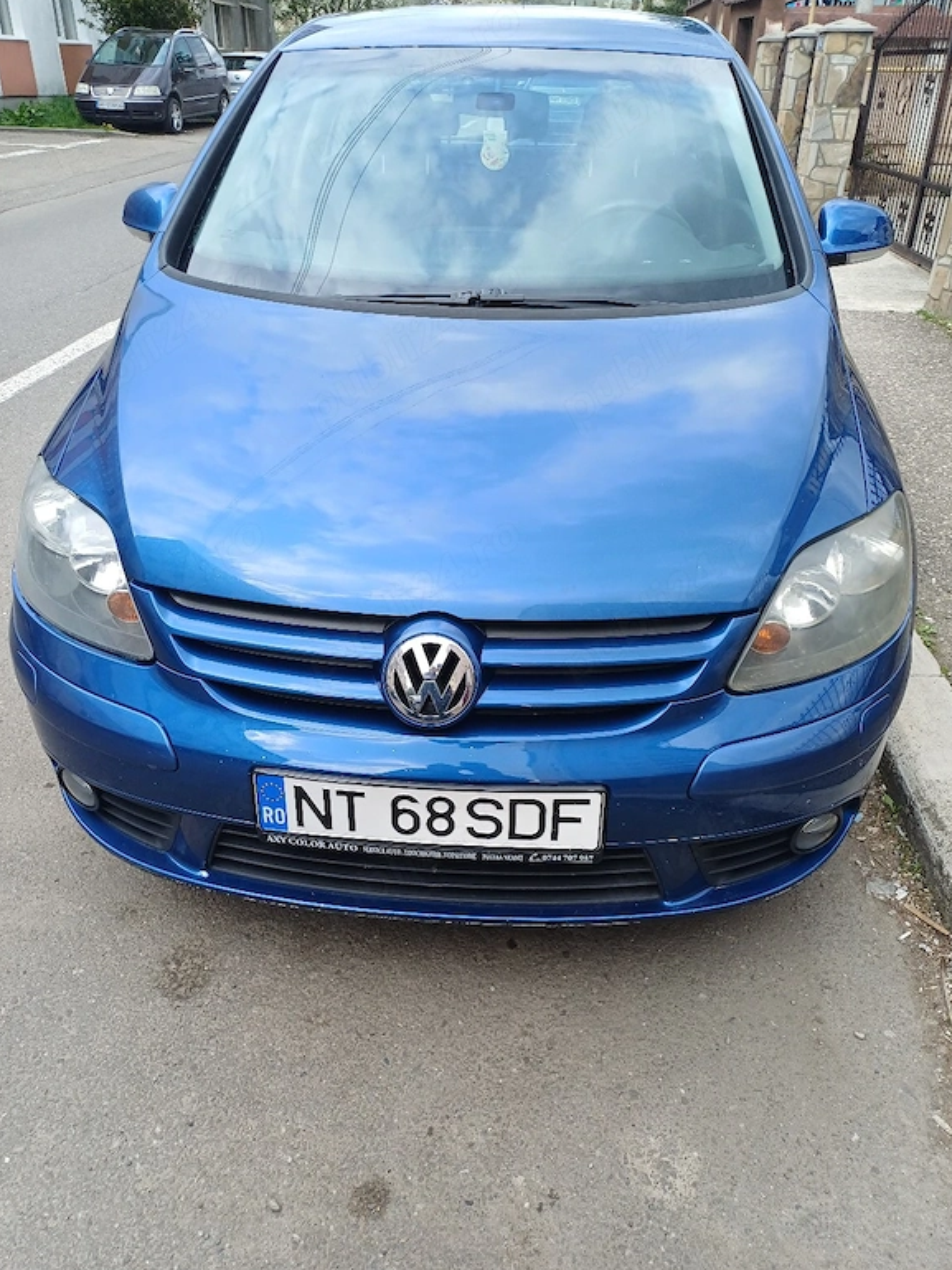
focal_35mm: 26
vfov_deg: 67.3
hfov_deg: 53.1
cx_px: 478
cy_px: 641
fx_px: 953
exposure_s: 1/244
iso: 50
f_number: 1.8
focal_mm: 4.65
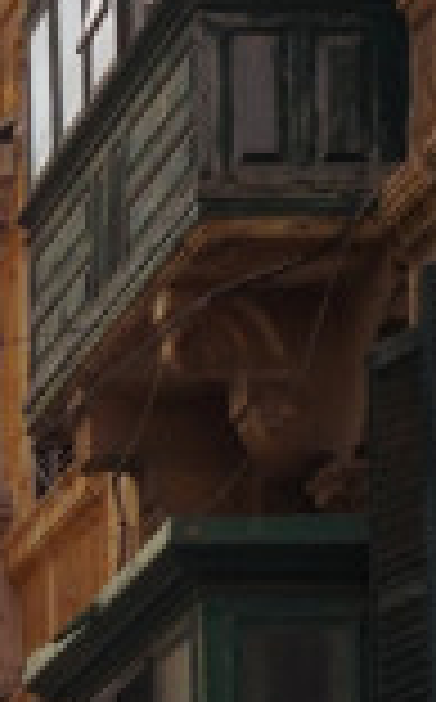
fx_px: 4045
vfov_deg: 9.3
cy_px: 1386
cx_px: -850
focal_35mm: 212
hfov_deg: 5.8
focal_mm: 24
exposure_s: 1/80
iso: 100
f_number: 14
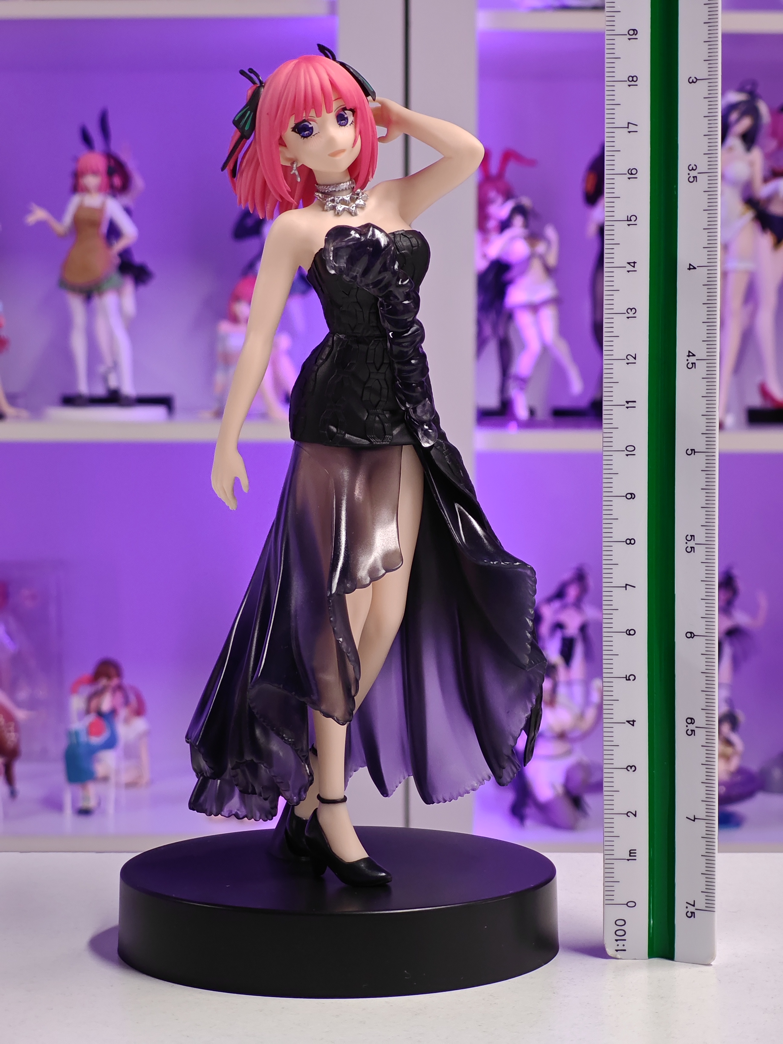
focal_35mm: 80
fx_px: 2413
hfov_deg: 18.4
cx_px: 392
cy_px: 522
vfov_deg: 24.4
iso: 800
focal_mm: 7.48
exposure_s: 1/33.3
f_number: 2.4
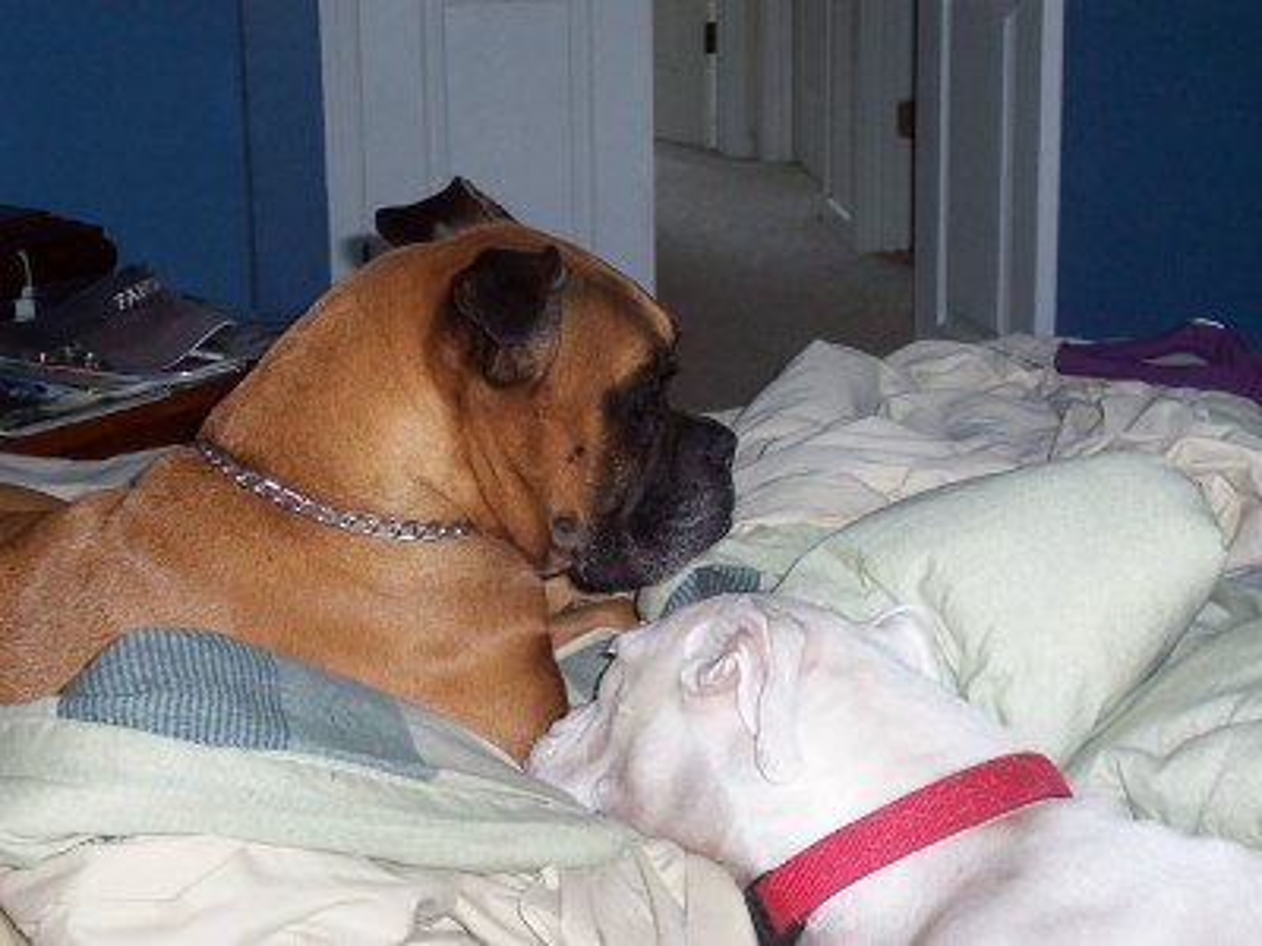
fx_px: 2588
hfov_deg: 27.4
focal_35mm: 71
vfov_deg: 20.7
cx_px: 631
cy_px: 473
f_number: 4
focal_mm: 10.8
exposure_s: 1/90
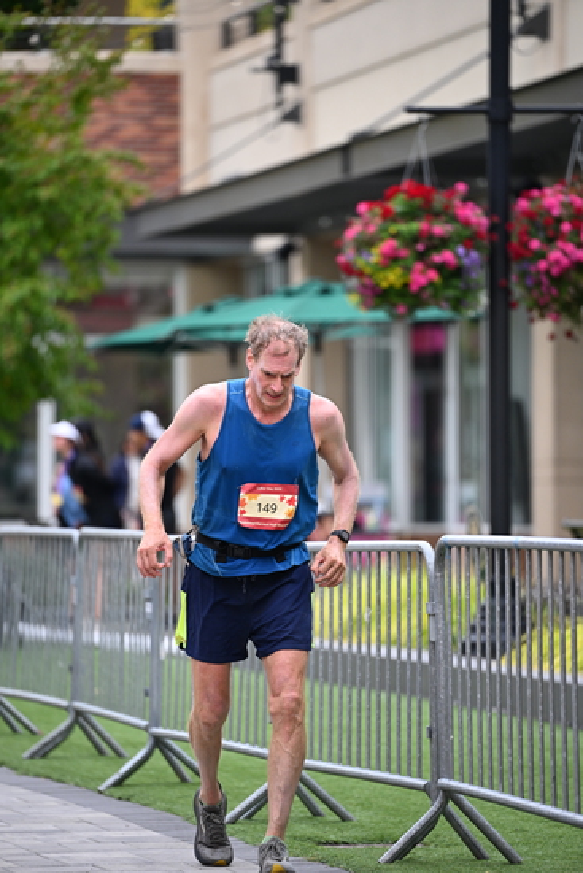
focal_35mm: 200
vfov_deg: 10.3
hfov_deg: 6.9
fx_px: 4855
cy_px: 436
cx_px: 292
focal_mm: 200
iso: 640
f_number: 2.8
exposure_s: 1/1600
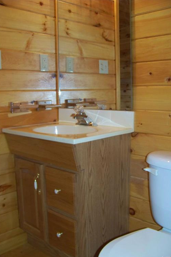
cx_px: 93
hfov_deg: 35.0
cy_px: 130
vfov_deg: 50.7
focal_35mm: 38
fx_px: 271
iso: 200
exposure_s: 1/30
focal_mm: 5.85
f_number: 2.8
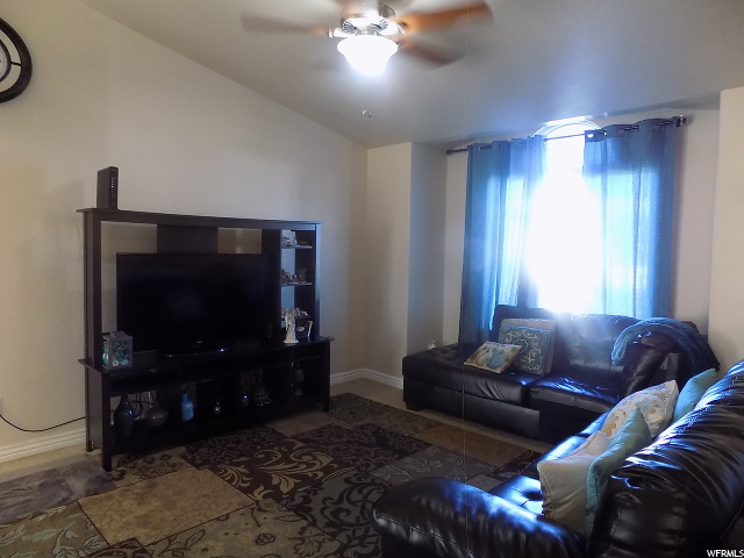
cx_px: 372
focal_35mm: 23
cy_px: 279
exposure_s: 1/30
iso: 400
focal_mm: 4
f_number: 3.1
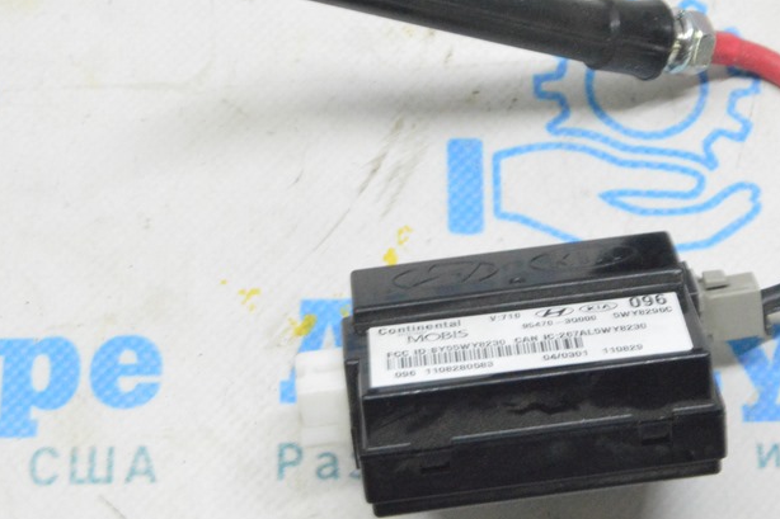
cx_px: 541
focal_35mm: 105
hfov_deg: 19.4
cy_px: 148
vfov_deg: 13.0
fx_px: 2274
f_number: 20
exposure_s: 1/15
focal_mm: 42
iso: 6400
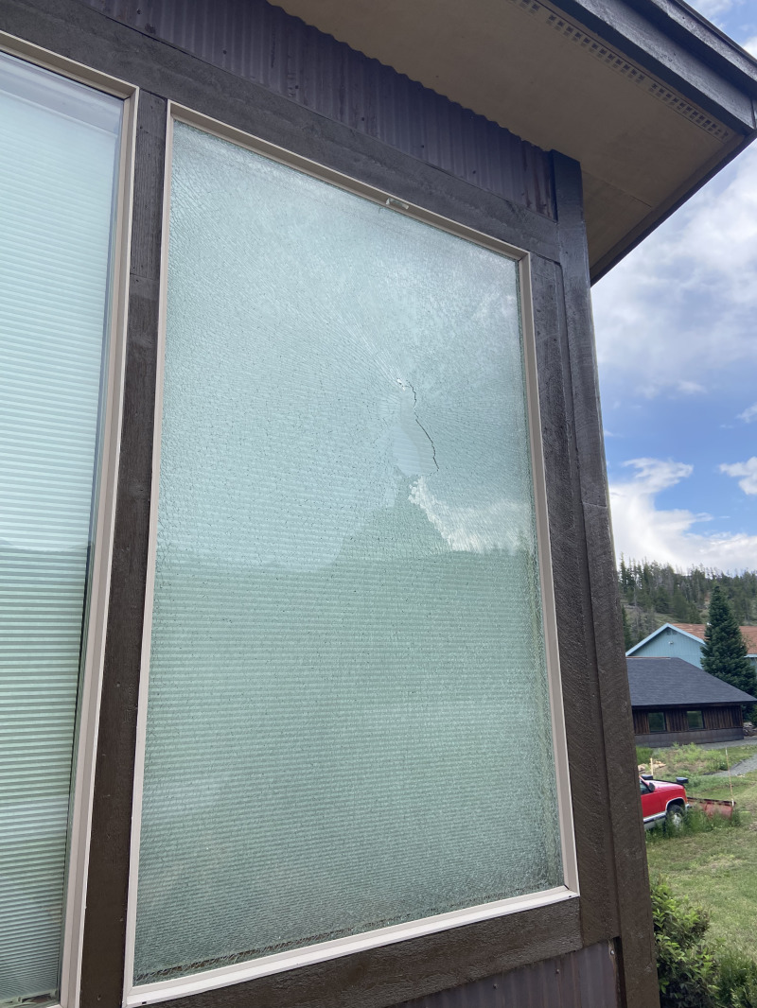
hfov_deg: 53.1
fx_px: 758
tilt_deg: +13.7
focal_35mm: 26
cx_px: 378
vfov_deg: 67.3
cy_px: 504
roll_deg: +1.1
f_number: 1.8
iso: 32
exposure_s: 1/942
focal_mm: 4.25
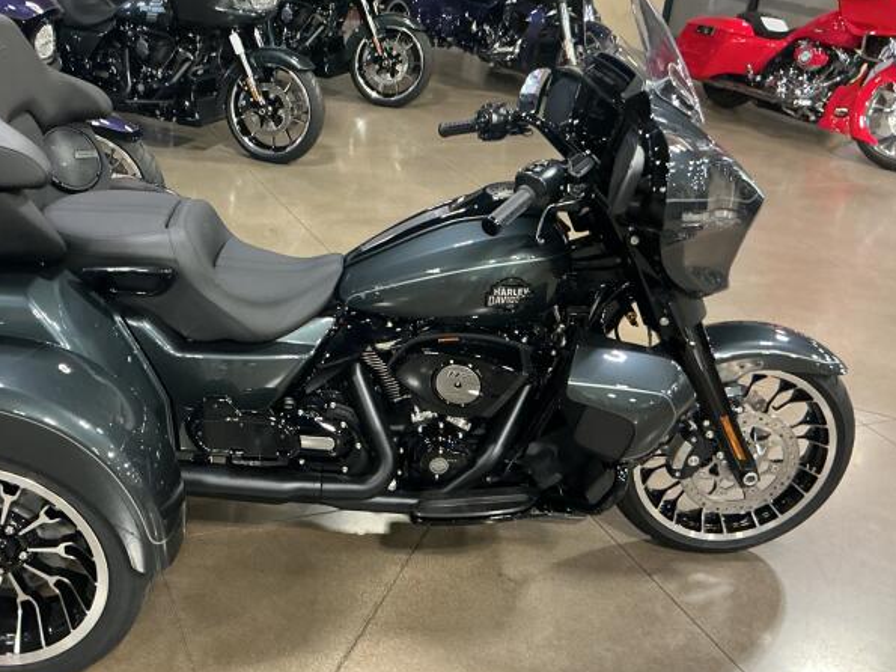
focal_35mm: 39
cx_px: 324
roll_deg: -3.2
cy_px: 369
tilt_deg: -28.3
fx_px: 1009
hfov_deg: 47.3
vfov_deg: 36.8
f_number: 1.8
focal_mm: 3
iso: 200
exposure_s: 1/60
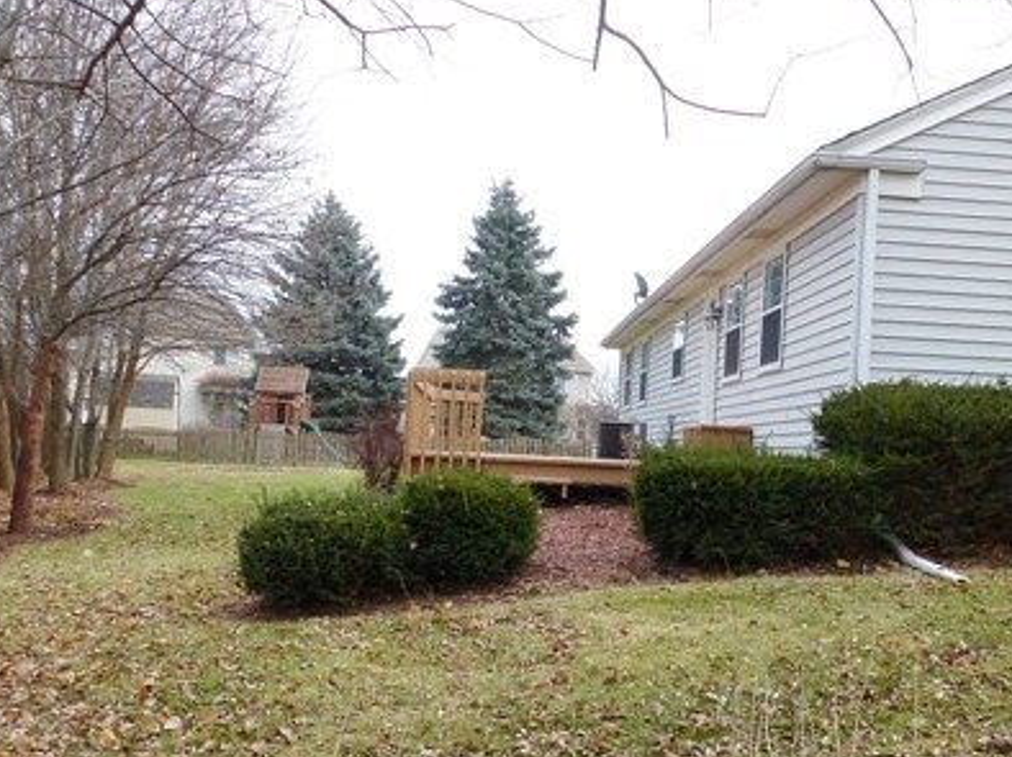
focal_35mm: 39
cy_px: 475
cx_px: 539
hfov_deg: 47.9
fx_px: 1139
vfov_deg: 36.6
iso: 100
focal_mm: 4.3
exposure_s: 1/125
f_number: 3.5
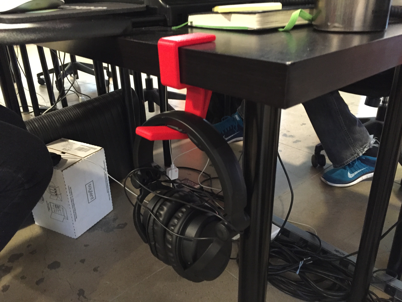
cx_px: 201
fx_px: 337
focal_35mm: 29
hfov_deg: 61.7
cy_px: 151
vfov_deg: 48.2
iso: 320
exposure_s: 1/15
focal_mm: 4.15
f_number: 2.2
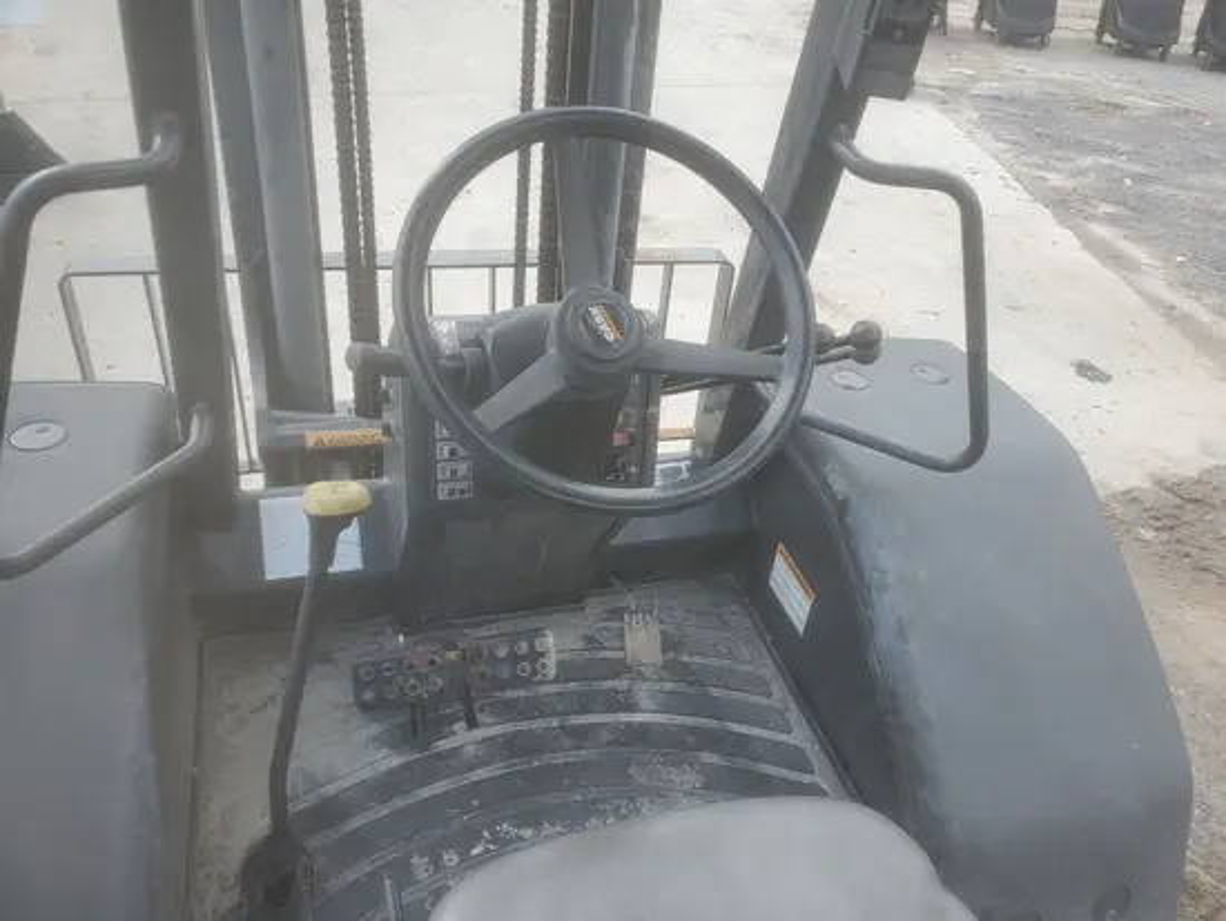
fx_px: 921
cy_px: 460
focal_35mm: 26
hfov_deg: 67.3
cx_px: 613
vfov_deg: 53.1
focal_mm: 4.3
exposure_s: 1/348
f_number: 2.4
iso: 50
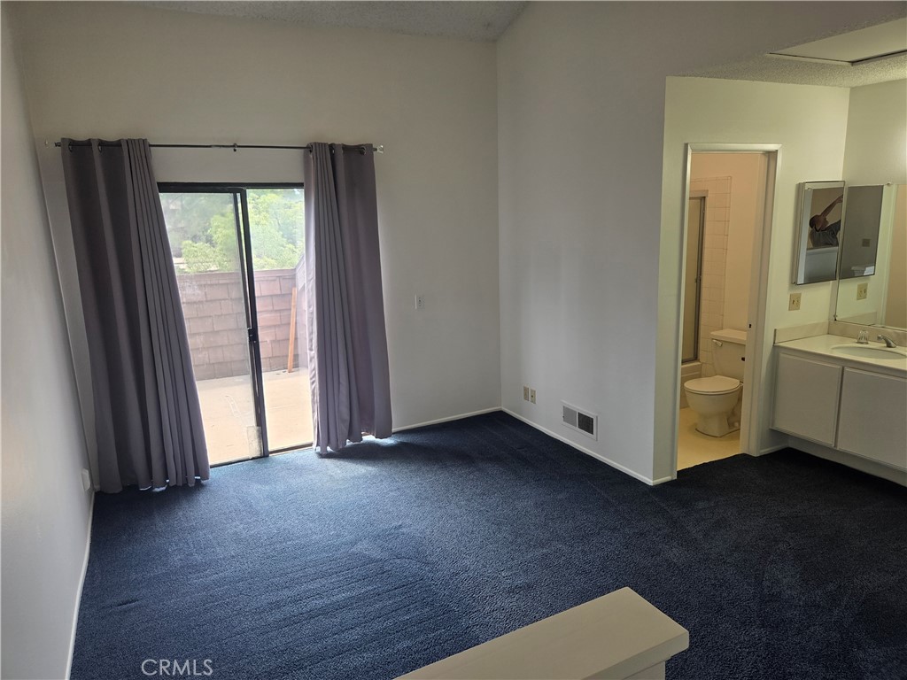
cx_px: 454
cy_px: 340
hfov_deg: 73.9
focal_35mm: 23
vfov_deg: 58.9
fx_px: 603
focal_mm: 5.4
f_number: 1.8
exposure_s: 1/120
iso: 100
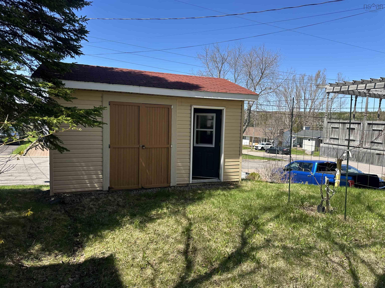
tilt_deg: -2.8
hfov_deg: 71.6
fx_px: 267
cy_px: 144
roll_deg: -4.3
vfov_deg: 56.8
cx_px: 192
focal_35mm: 24
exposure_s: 1/2299
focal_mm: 6.86
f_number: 1.78
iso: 80
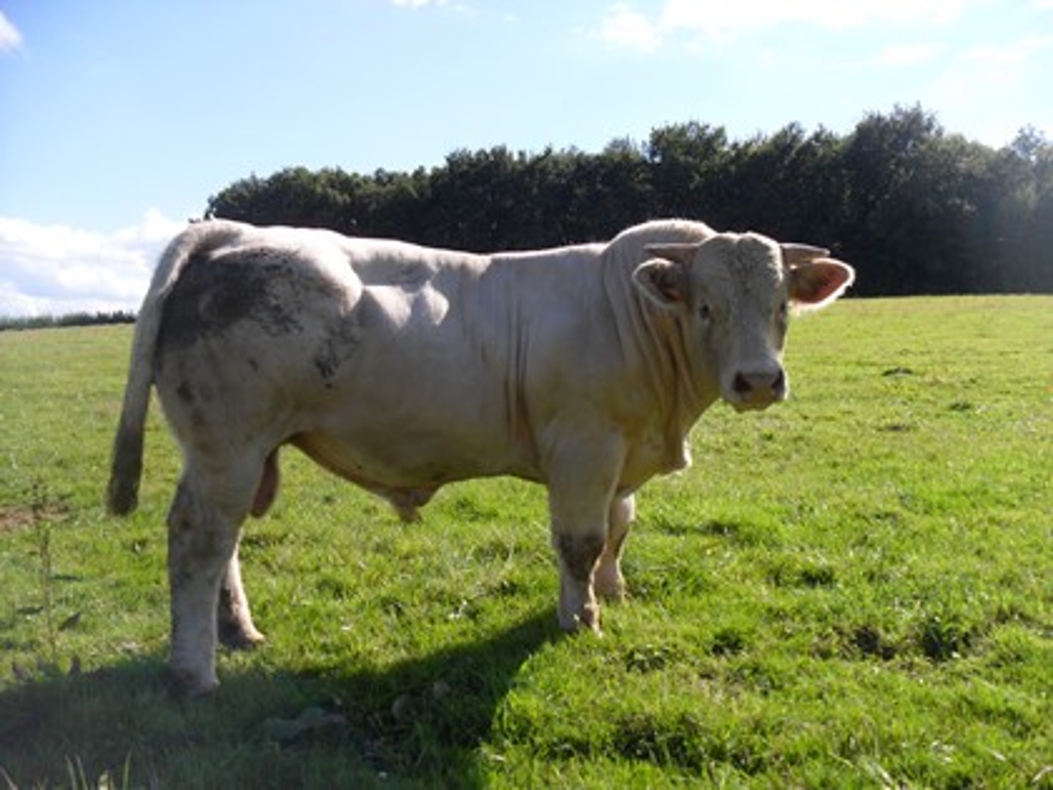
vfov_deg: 40.7
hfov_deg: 52.6
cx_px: 526
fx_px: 1065
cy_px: 395
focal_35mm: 35
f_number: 7.6
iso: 80
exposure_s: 1/180
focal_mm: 6.3
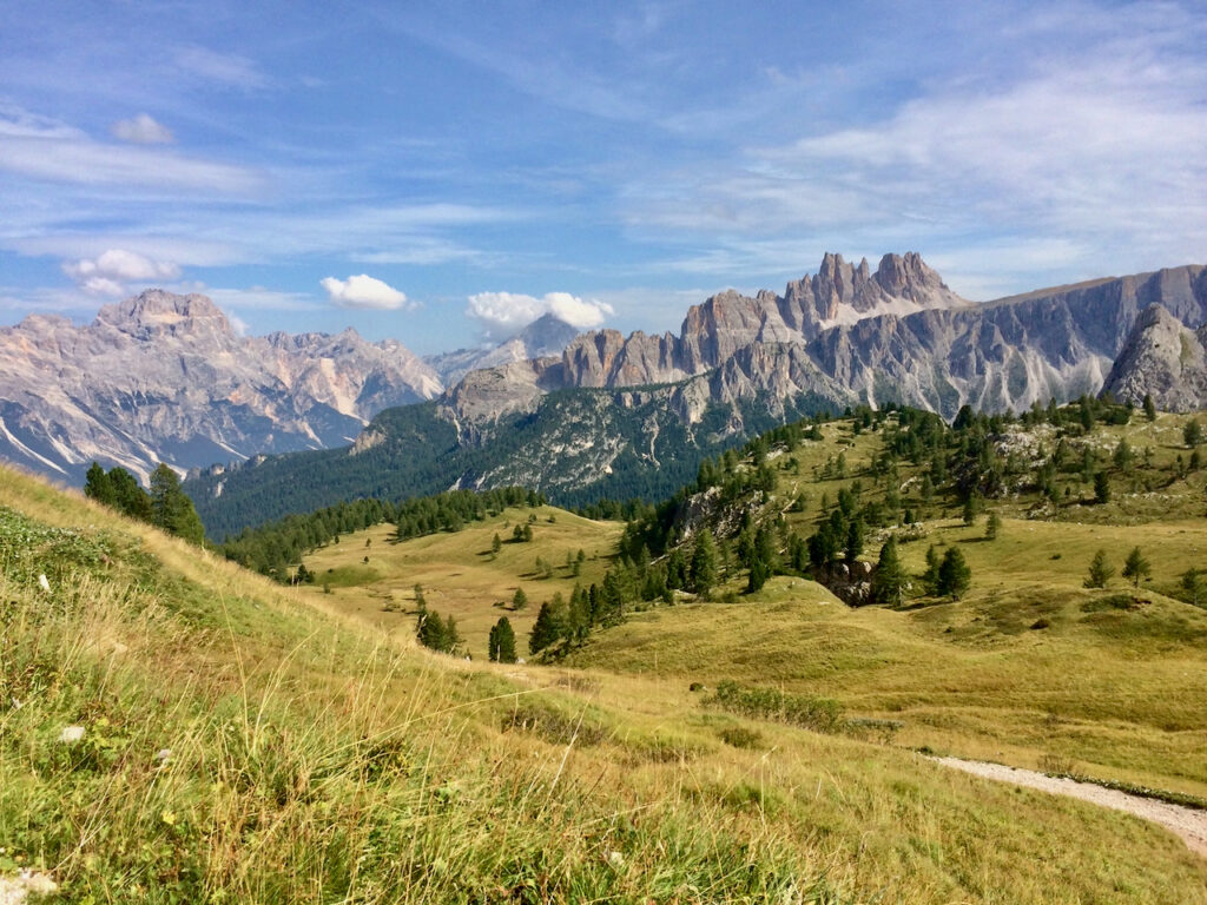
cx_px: 604
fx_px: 1011
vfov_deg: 48.2
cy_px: 452
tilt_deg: -5.6
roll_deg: +1.8
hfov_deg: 61.7
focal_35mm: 29
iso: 32
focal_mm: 4.15
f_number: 2.2
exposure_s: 1/2283
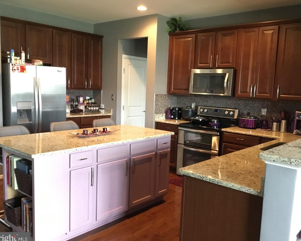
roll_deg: -1.8
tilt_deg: -6.5
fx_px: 294
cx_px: 154
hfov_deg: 54.2
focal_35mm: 33
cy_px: 122
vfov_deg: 44.5
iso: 250
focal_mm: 3.3
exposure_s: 1/15
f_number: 2.4
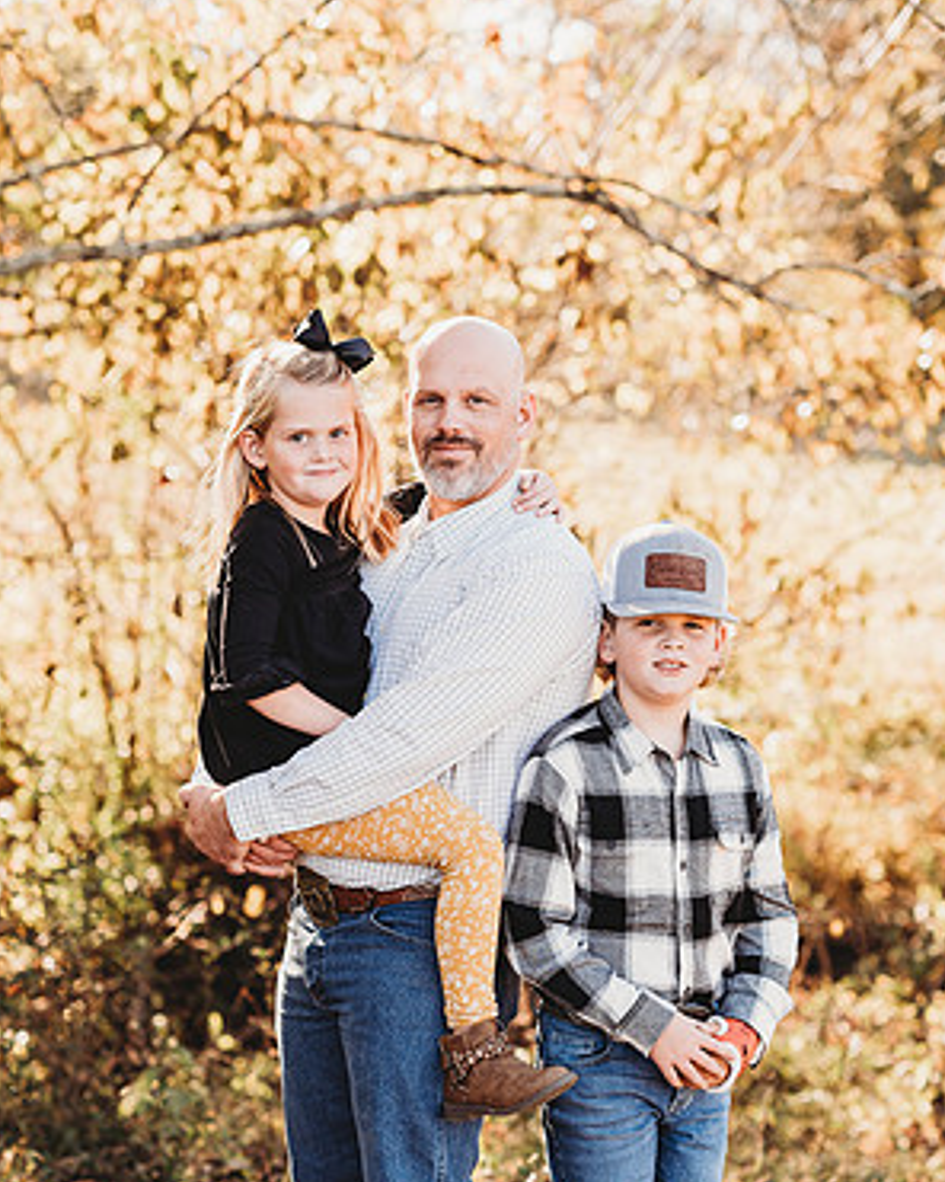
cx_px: 476
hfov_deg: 15.9
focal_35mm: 97
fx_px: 3391
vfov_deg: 19.7
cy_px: 696
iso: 160
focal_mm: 85
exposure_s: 1/250
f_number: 2.8
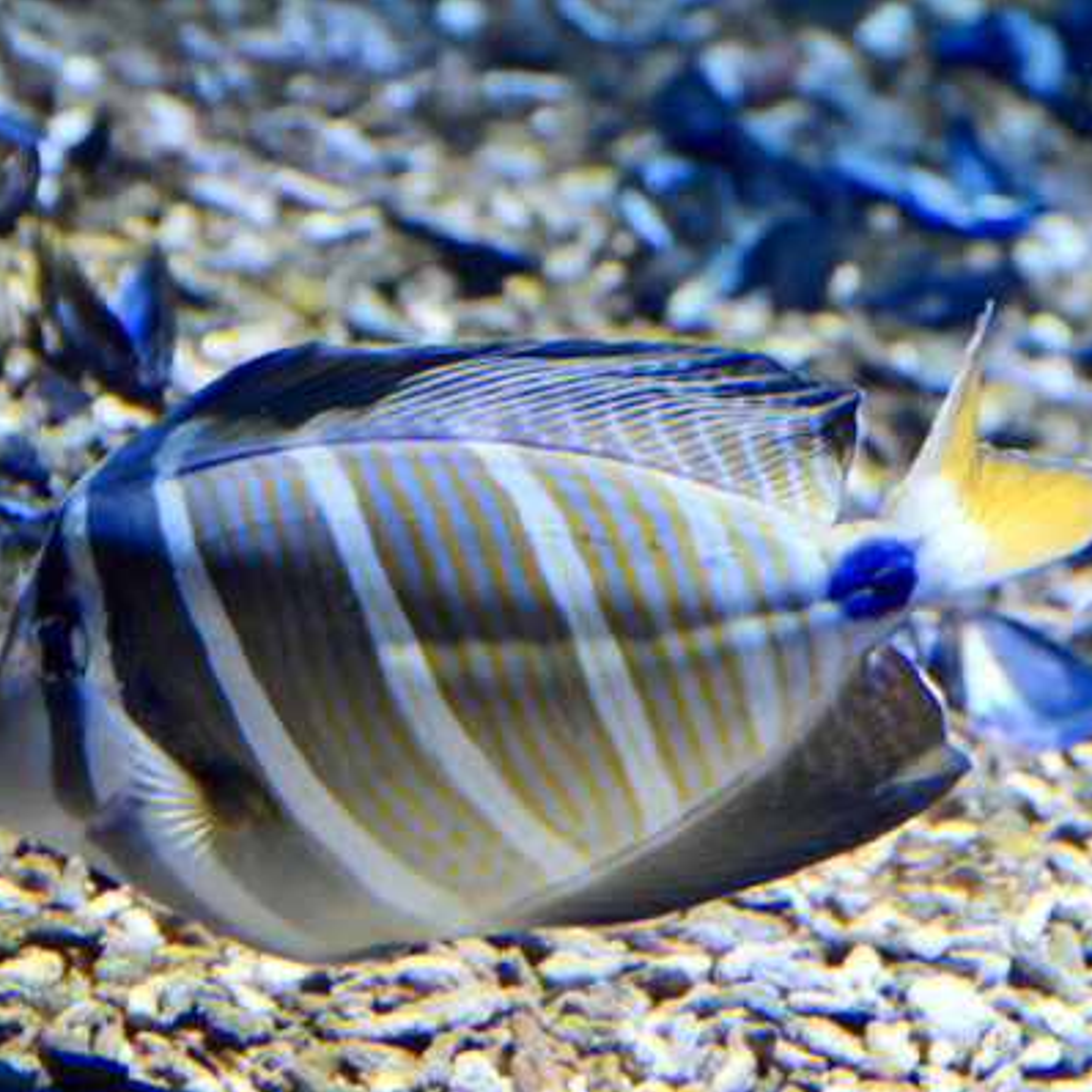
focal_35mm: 177
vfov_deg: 9.9
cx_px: 579
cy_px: 546
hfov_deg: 9.9
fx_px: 6317
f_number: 5.6
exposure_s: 1/125
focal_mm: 92
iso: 1600
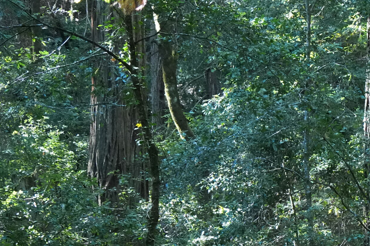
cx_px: 444
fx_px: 1850
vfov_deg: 7.5
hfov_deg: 11.2
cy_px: 381
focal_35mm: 180
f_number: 4.5
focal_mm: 52
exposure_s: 1/160
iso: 4000
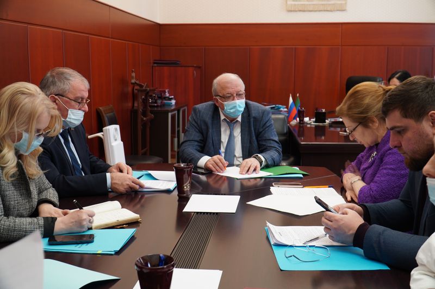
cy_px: 144
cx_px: 218
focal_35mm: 40
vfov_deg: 33.0
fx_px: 489
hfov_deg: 47.9
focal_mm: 27
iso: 100
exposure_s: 1/2
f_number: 4.5
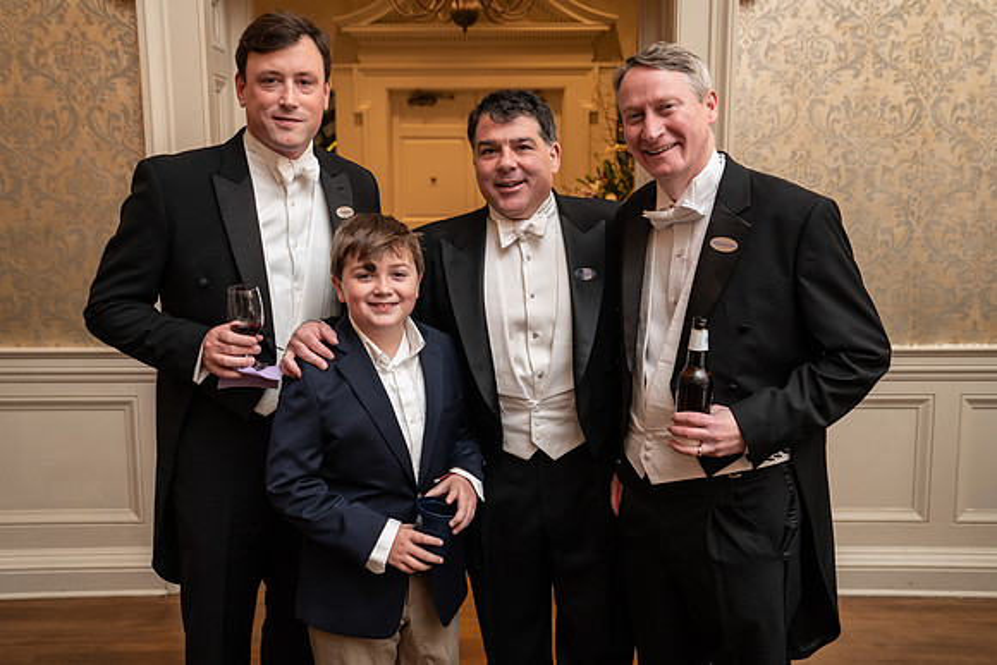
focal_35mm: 36
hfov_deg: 53.1
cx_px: 498
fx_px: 997
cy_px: 332
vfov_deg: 36.9
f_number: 4.5
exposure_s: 1/40
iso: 800
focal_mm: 36
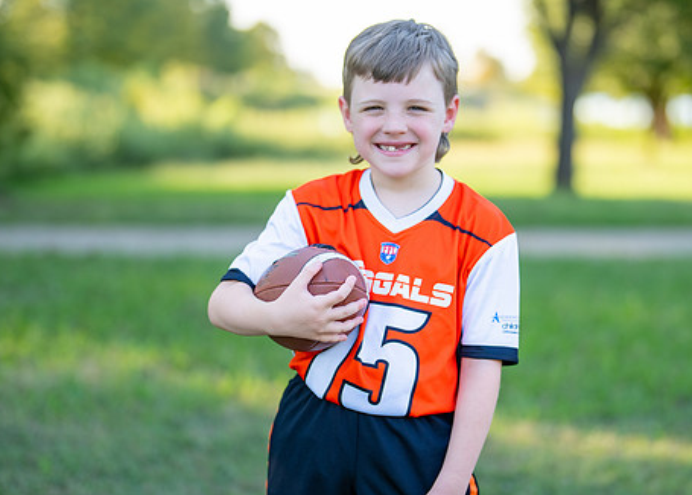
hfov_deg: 24.5
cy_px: 251
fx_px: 1592
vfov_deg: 17.6
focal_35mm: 81
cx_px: 416
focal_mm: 50
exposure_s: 1/1000
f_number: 1.2
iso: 100
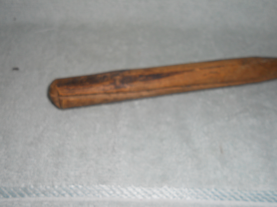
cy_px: 104
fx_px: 256
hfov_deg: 56.8
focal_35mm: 32
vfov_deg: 44.2
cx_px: 138
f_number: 8.8
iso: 80
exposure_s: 1/25
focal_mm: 5.8
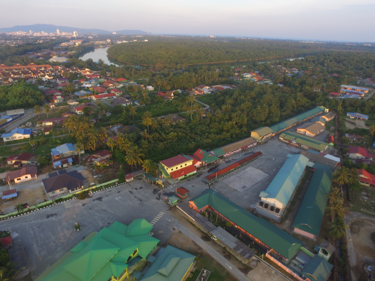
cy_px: 140
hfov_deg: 81.7
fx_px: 217
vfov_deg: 66.0
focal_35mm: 20
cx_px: 188
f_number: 2.8
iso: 100
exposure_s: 1/196
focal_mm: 3.61
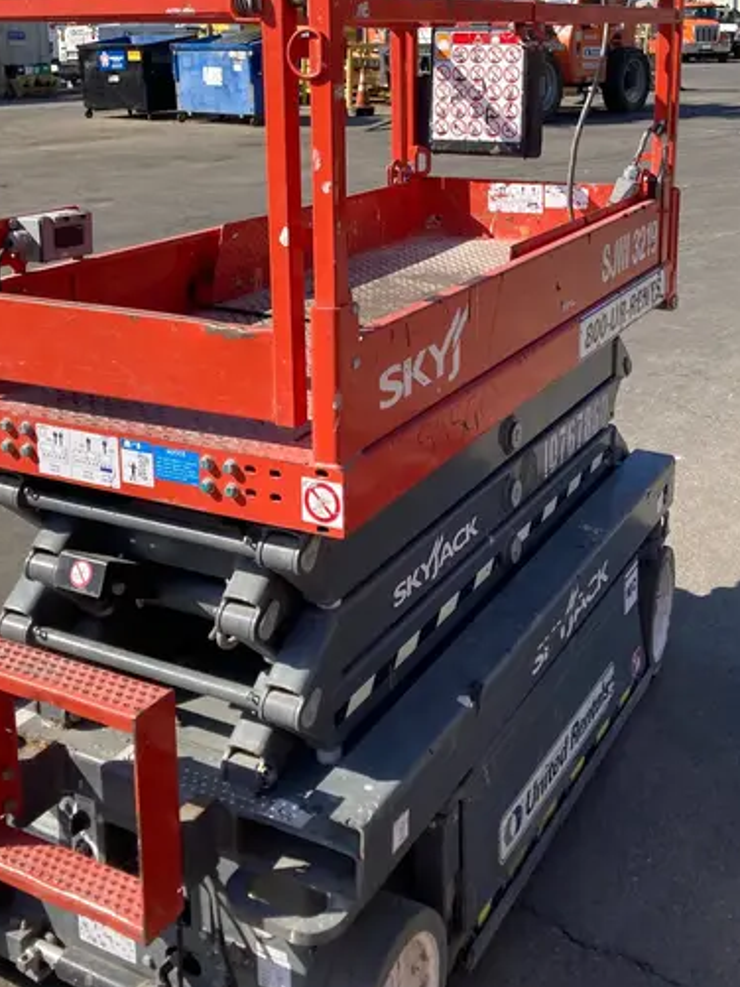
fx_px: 1168
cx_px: 386
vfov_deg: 44.7
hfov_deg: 35.1
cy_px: 289
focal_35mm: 41
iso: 20
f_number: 1.8
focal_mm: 3.99
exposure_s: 1/1245
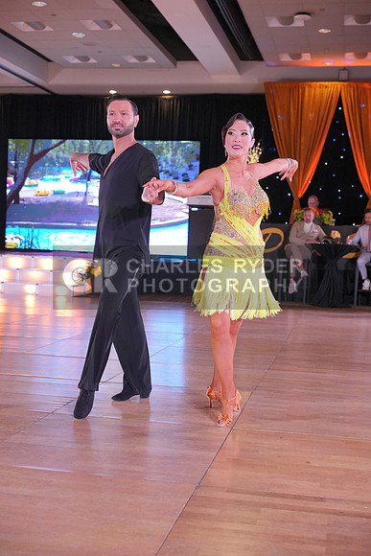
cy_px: 278
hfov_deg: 27.0
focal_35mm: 50
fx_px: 772
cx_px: 186
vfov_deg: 39.6
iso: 2500
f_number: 4
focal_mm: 50
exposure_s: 1/400
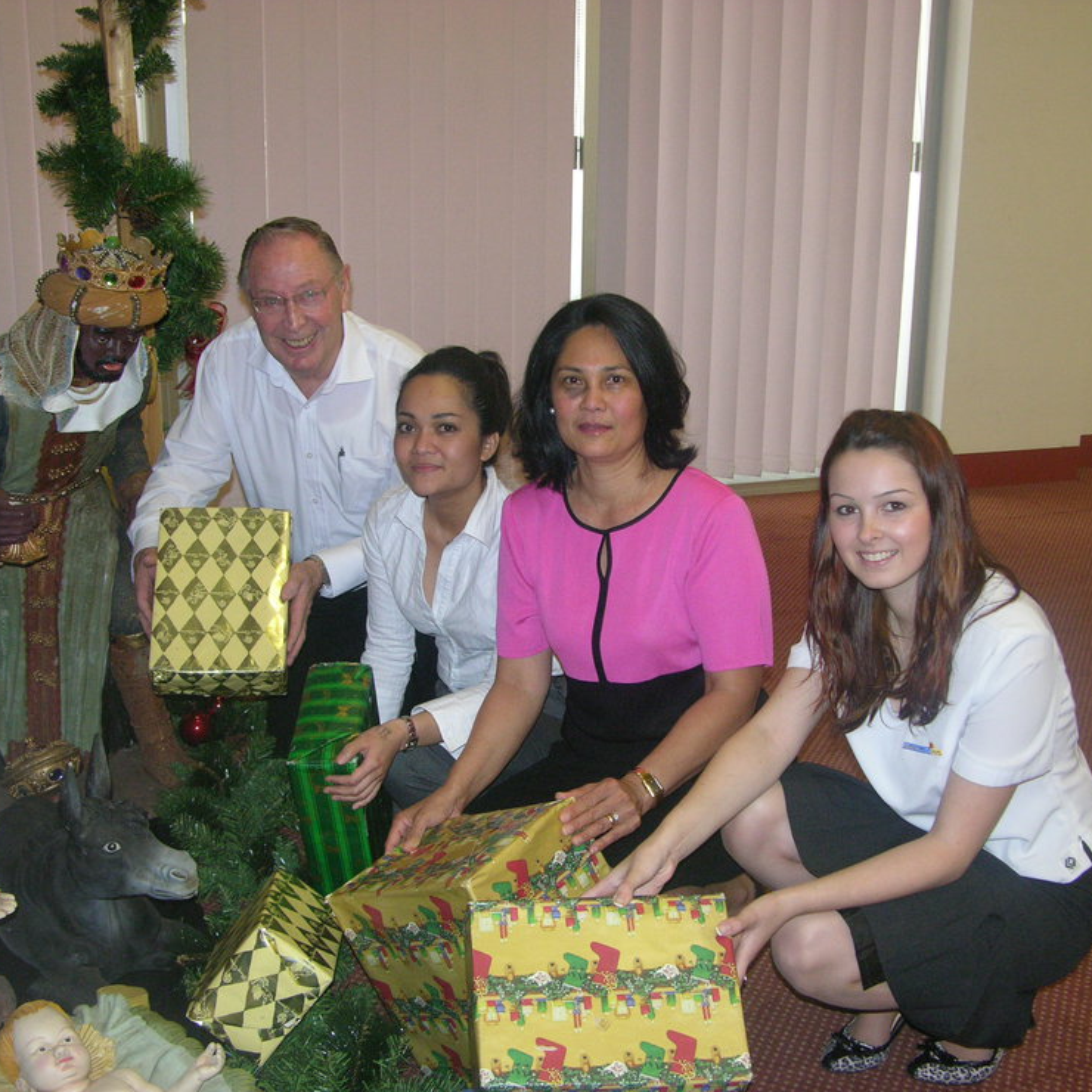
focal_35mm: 43
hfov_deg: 39.2
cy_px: 547
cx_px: 553
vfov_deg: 39.2
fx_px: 1535
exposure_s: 1/60.1
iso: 200
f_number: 2.8
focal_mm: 9.2
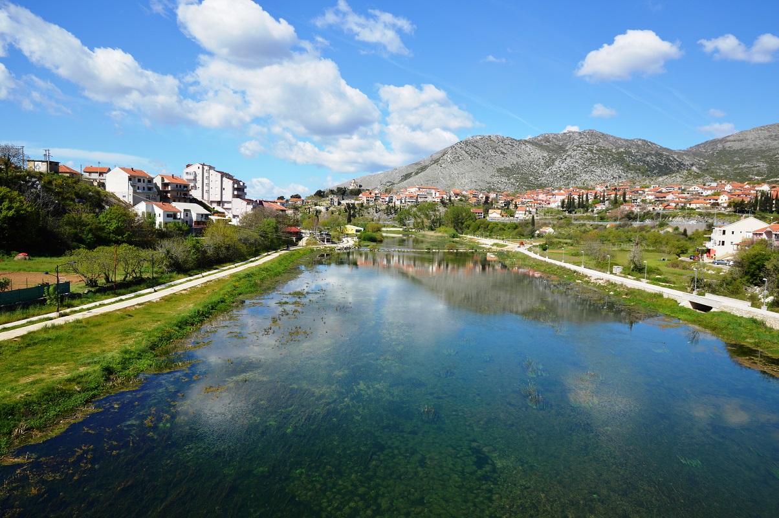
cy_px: 259
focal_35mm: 24
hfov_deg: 73.8
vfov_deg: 53.0
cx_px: 390
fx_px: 519
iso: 100
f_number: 8
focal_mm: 16
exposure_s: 1/250
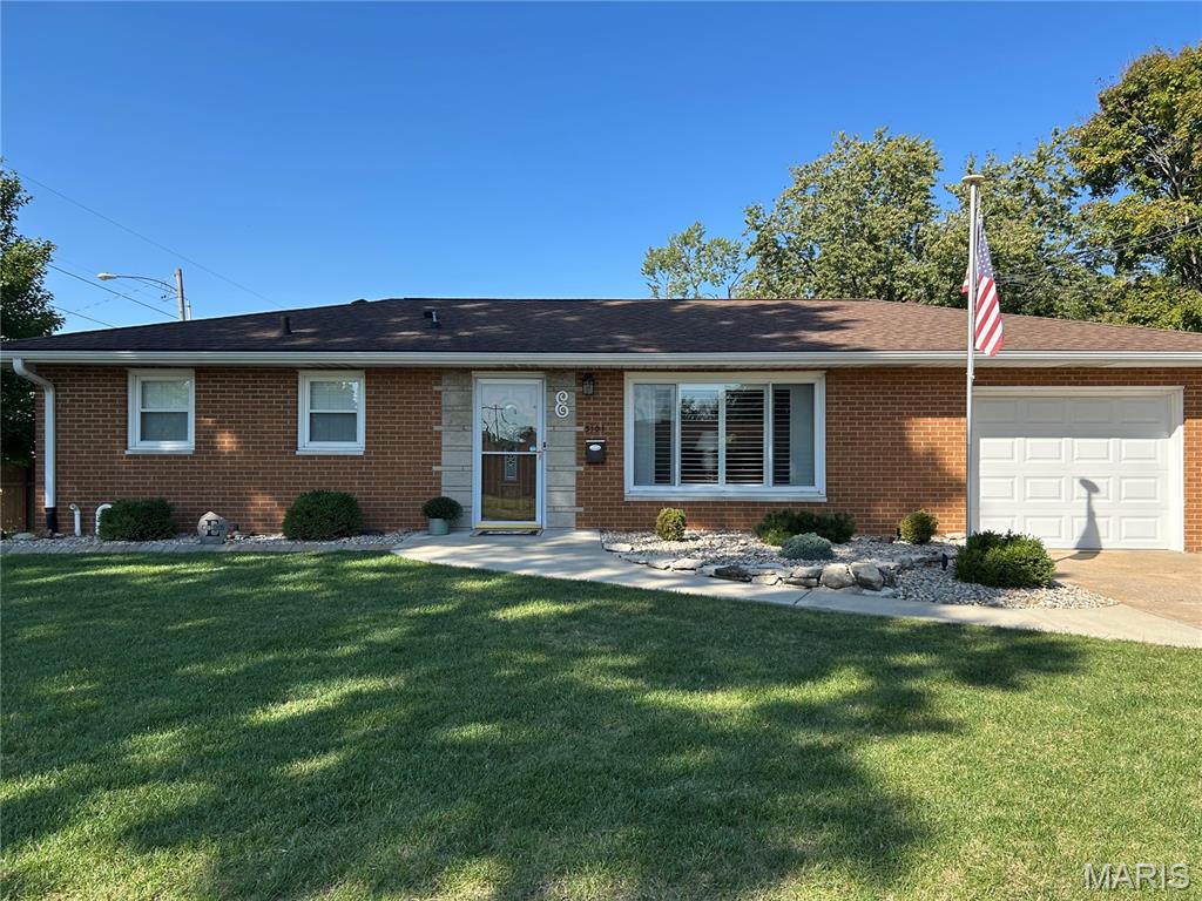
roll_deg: -0.2
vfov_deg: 53.1
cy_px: 450
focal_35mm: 26
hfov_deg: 67.3
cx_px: 601
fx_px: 903
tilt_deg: +1.4
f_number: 1.5
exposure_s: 1/2008
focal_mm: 5.7
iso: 50
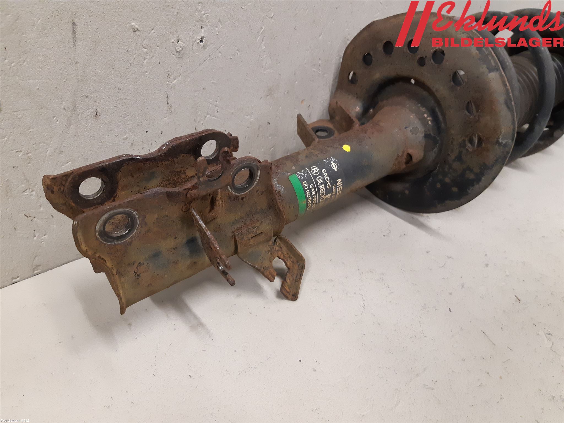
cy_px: 212
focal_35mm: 26
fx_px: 424
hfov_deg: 67.3
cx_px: 282
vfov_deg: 53.1
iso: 250
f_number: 1.7
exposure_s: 1/50
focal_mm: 3.93
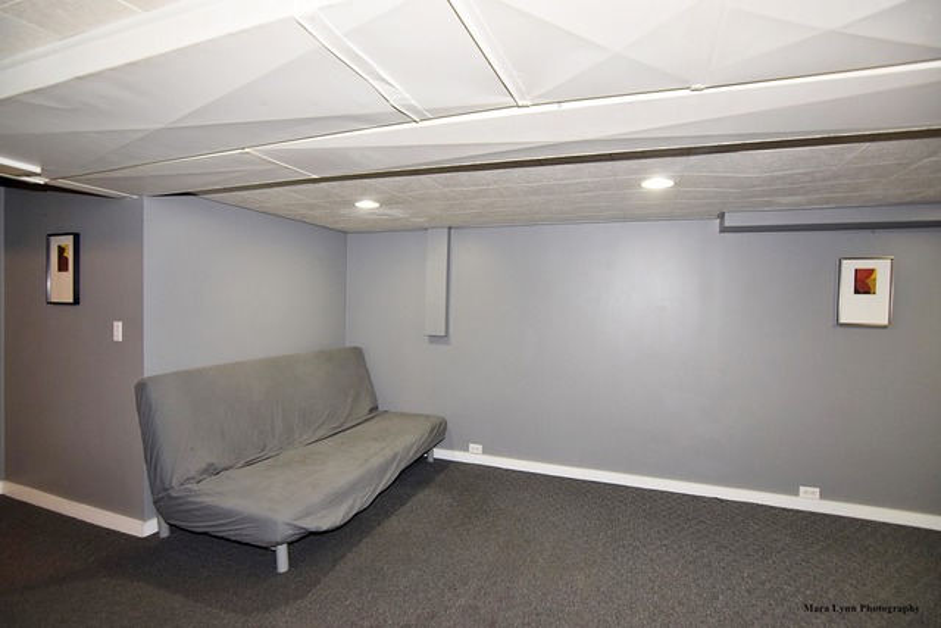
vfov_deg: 72.1
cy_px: 314
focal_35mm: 16
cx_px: 470
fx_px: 431
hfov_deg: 95.0
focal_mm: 11
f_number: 4
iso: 800
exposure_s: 1/60
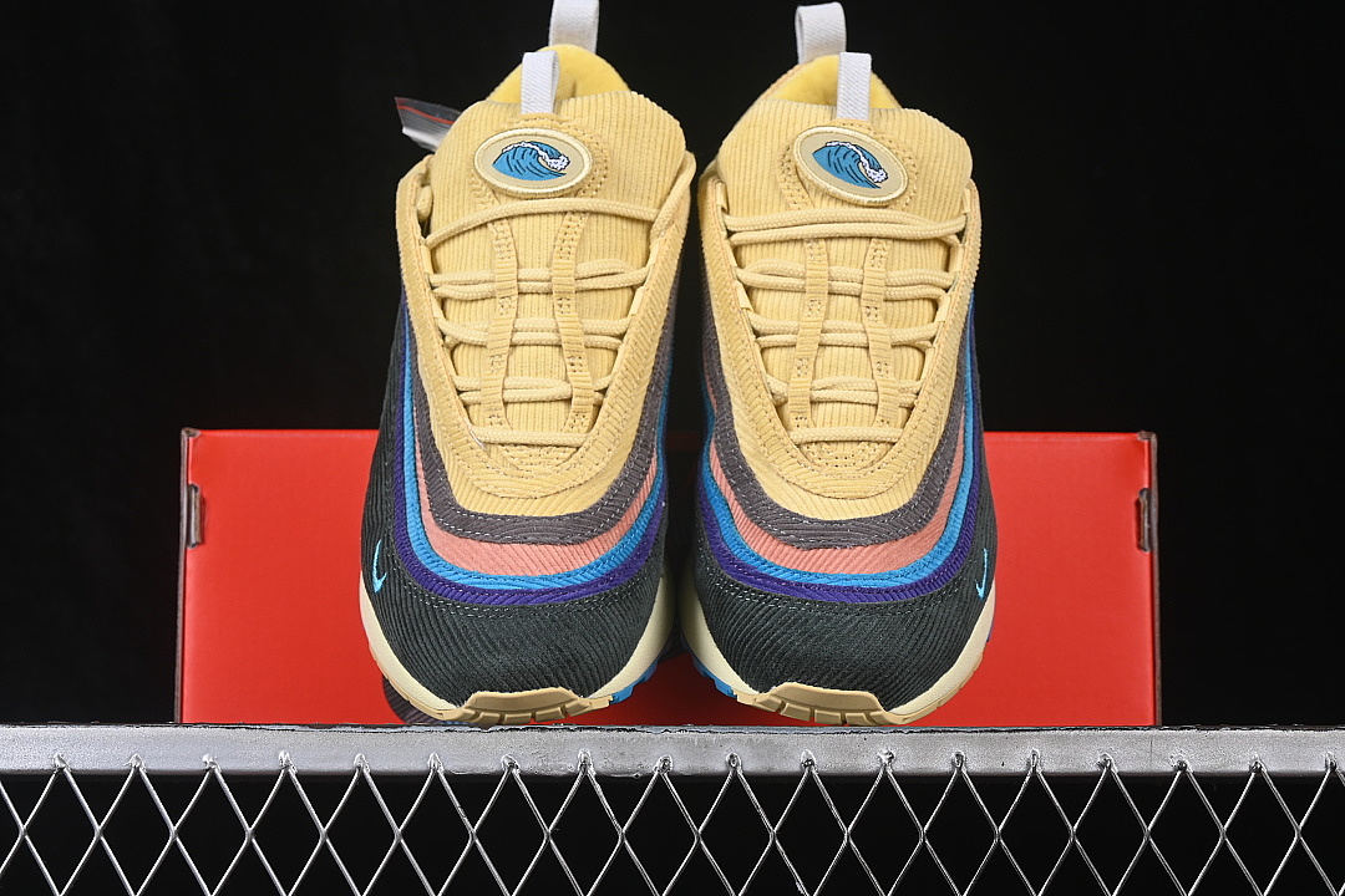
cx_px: 672
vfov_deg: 18.2
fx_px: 2802
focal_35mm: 75
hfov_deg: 27.0
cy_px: 448
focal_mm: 50
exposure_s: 1/80
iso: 160
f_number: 8
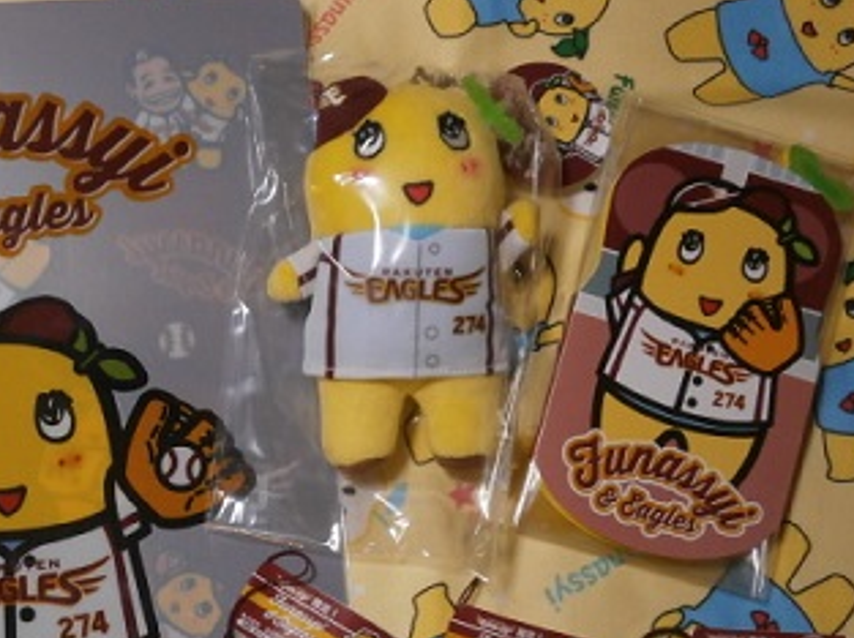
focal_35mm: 77
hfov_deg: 25.1
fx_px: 1897
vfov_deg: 19.0
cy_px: 491
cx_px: 213
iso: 200
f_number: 3.4
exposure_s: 1/15
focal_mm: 8.3
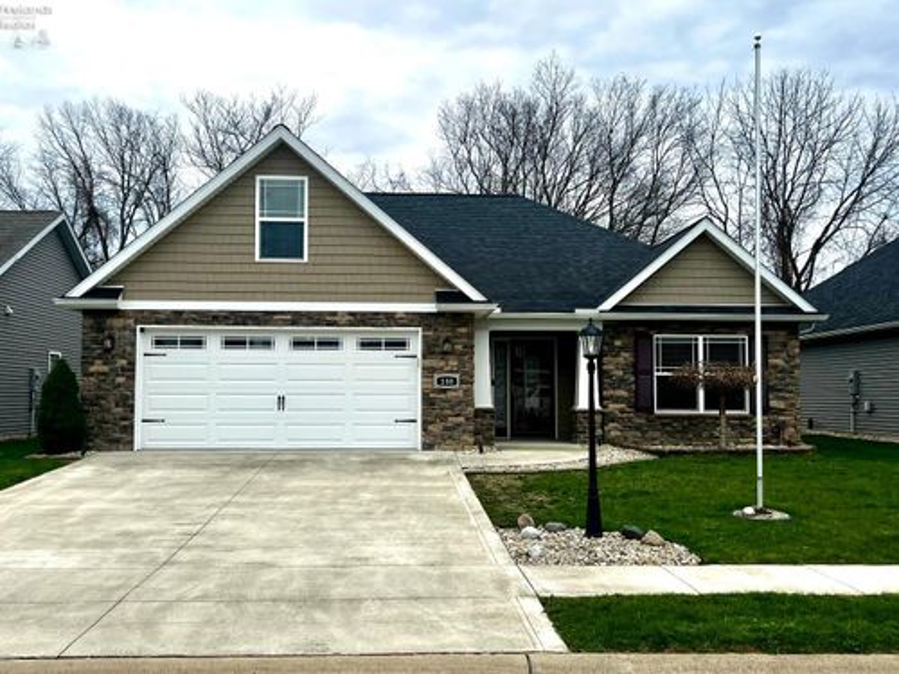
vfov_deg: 53.1
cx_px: 450
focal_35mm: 26
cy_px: 337
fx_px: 675
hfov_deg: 67.3
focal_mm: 5.7
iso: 50
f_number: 1.5
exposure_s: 1/3831
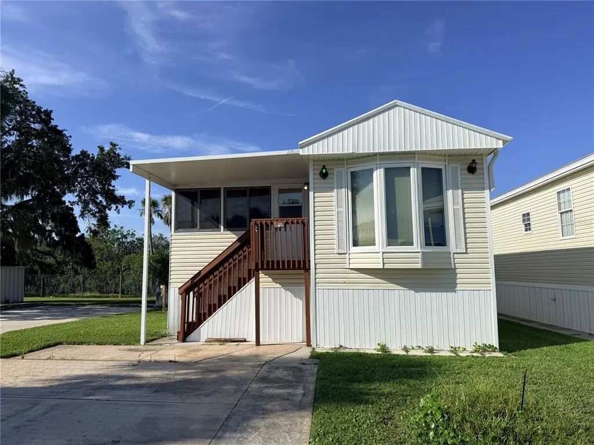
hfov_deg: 71.6
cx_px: 297
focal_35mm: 24
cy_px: 222
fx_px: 412
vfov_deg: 56.8
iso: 80
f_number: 1.78
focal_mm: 6.76
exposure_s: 1/8130
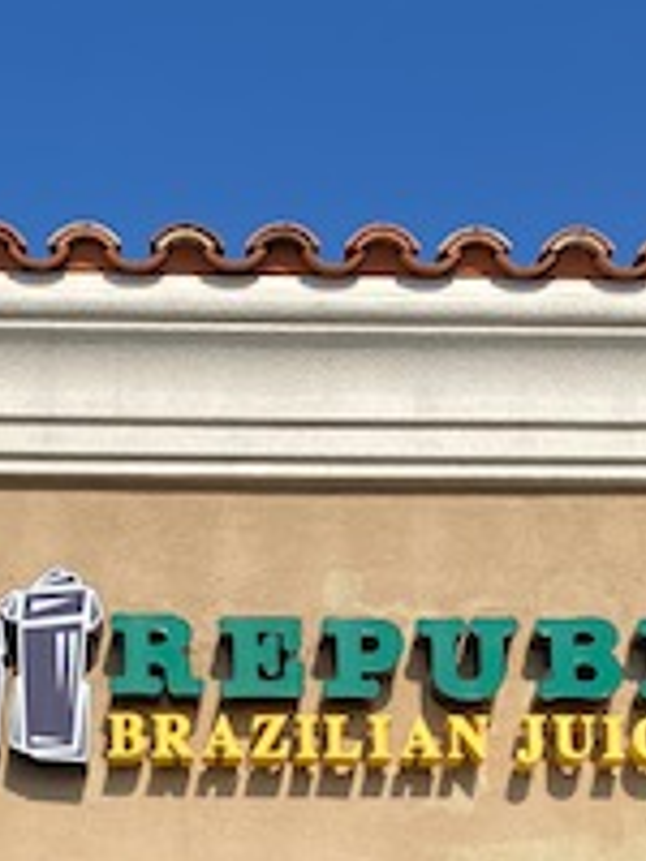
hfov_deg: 17.7
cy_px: 1007
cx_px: 198
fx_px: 2065
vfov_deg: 22.0
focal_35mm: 83
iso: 32
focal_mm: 4.25
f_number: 1.8
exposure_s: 1/2890
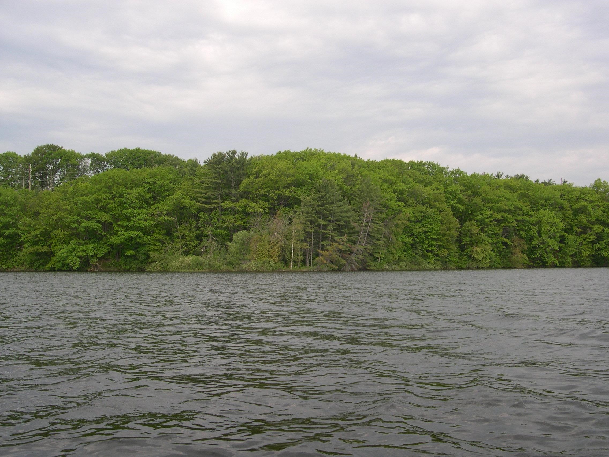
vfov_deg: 37.7
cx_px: 304
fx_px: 669
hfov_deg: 49.0
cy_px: 228
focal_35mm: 38
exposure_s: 1/105
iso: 100
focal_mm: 8
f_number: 7.6
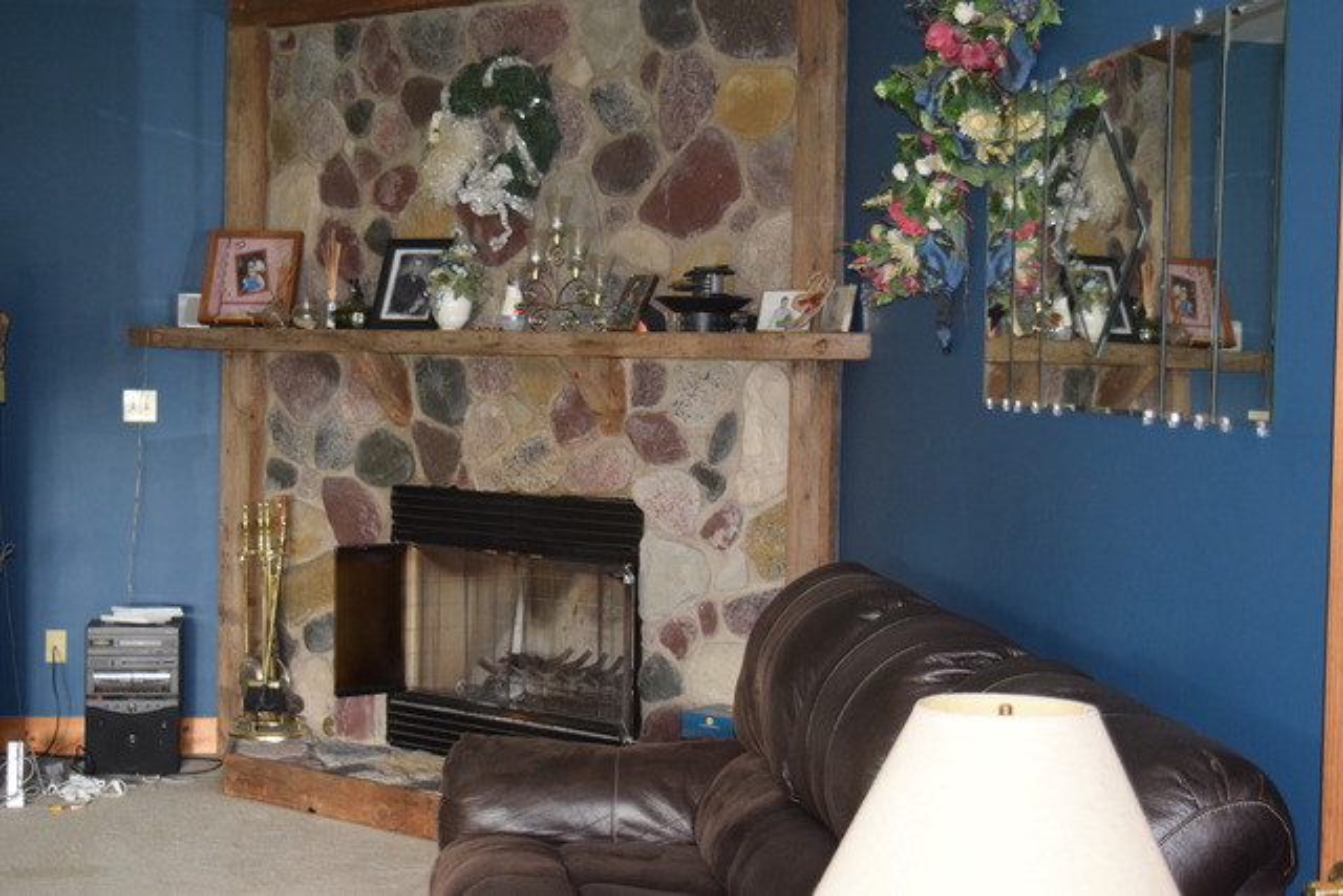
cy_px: 448
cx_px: 672
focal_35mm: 52
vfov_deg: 25.8
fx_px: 1959
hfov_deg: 37.8
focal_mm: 35
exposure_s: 1/60
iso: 2000
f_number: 4.5
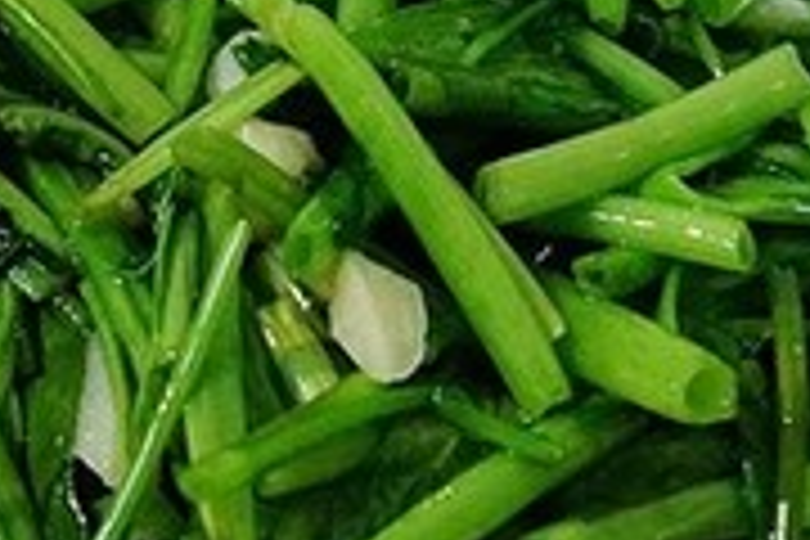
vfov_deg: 11.4
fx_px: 2700
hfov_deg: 16.9
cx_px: 99
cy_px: 189
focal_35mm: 120
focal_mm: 24
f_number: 5.6
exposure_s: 1/30
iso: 3200
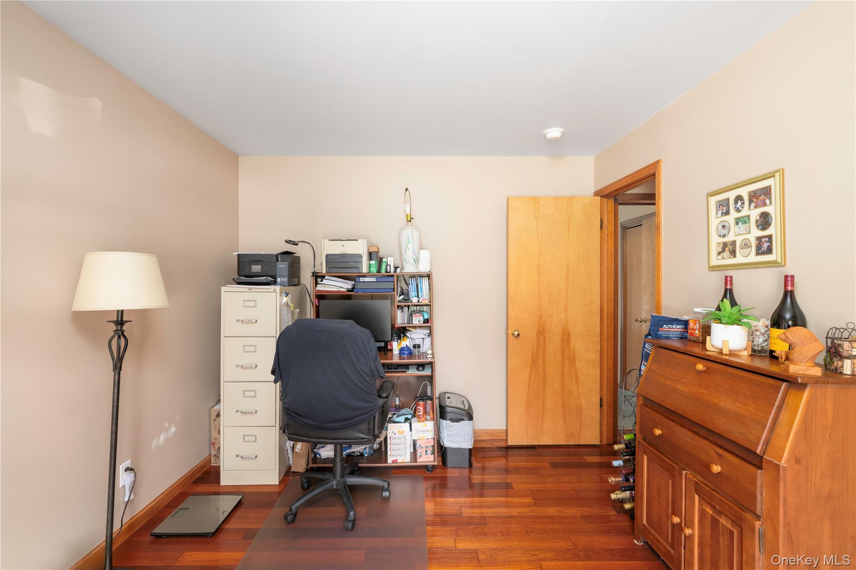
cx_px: 428
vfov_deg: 73.7
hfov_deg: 96.7
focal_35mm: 16
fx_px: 380
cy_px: 285
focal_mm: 16
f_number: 7.1
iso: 320
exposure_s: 1/100
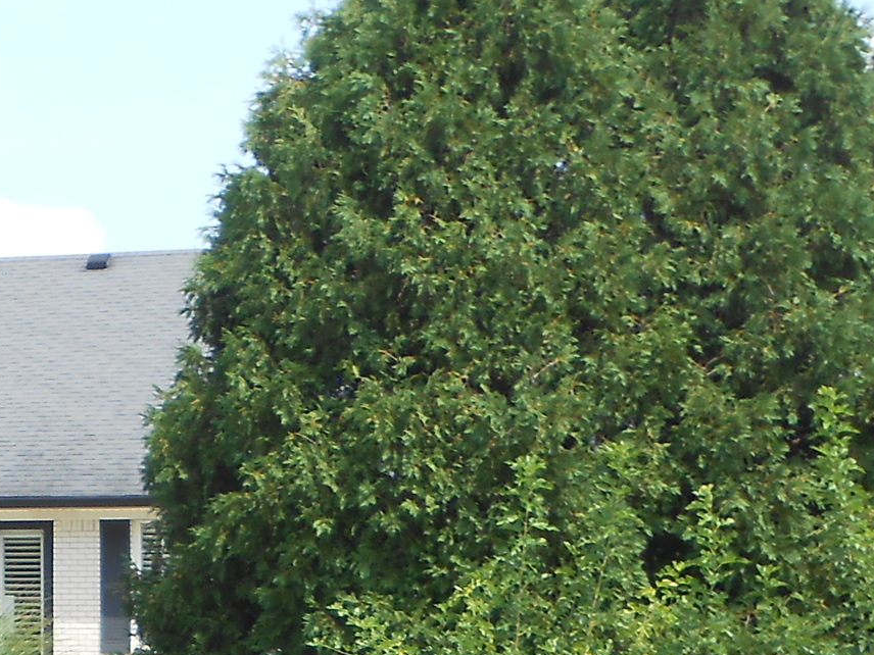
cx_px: -293
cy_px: 661
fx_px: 3080
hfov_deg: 15.3
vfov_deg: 12.0
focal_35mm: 122
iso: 80
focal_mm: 6
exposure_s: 1/320
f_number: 3.9
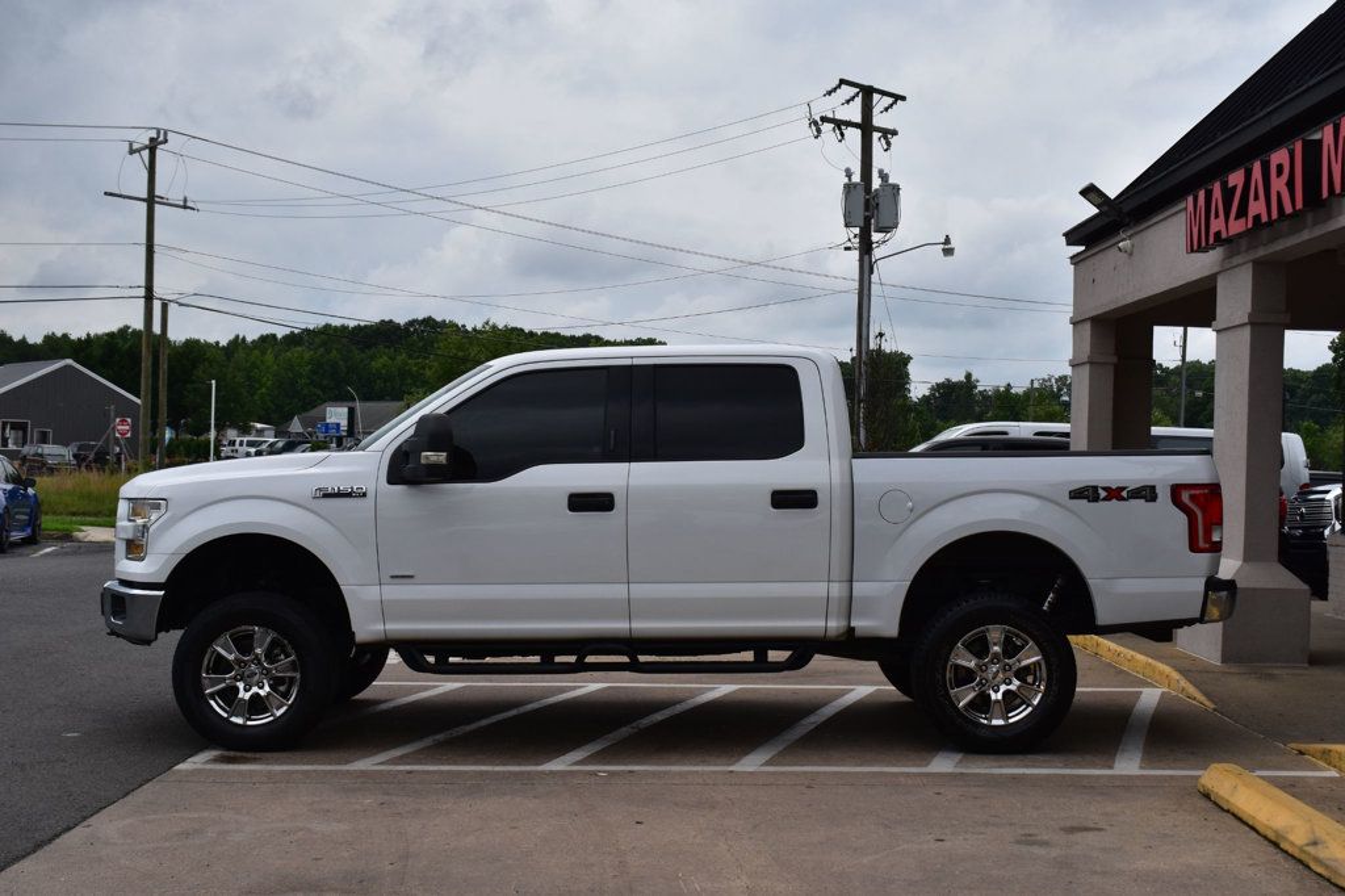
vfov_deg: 28.9
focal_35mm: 46
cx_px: 672
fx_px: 1737
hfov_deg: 42.3
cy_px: 448
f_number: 11
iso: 250
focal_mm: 31
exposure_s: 1/500
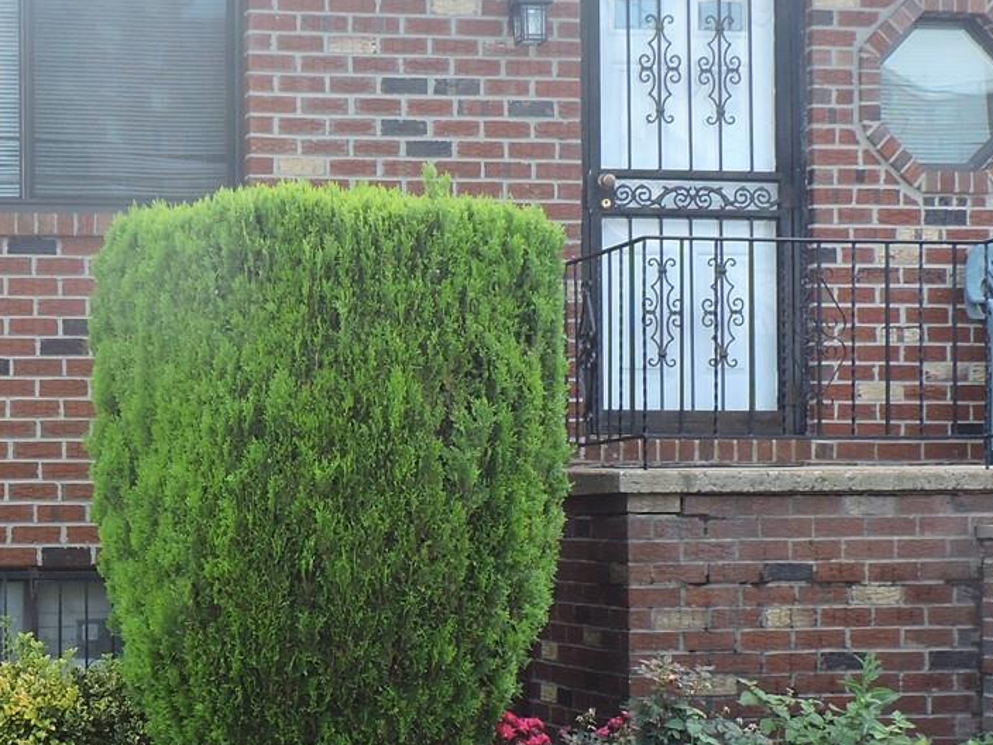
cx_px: 66
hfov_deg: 20.0
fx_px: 2754
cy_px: 560
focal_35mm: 96
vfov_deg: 15.3
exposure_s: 1/200
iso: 100
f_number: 3.2
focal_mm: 5.9
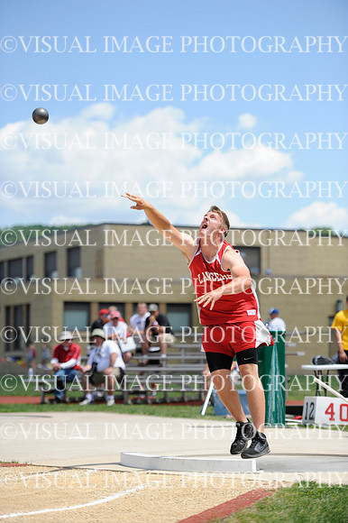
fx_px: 1524
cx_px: 174
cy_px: 262
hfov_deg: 13.0
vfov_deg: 19.5
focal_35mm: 105
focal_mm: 105
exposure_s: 1/2500
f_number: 2.8
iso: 200
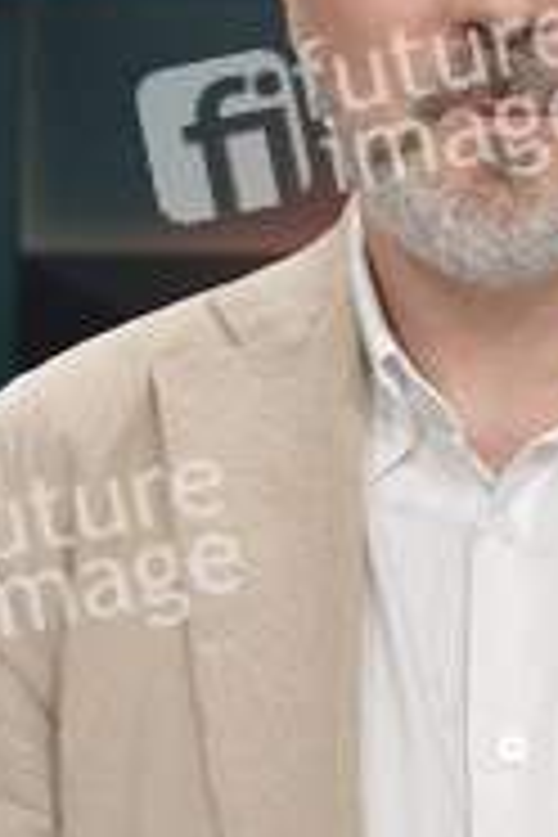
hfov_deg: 13.2
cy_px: 342
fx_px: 2395
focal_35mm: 103
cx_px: 500
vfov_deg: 19.8
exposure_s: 1/200
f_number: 5.6
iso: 2500
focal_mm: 48
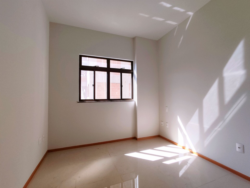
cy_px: 94
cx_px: 125
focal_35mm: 15
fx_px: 108
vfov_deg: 81.7
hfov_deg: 98.2
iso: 50
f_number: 2.2
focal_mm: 1.6
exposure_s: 1/337
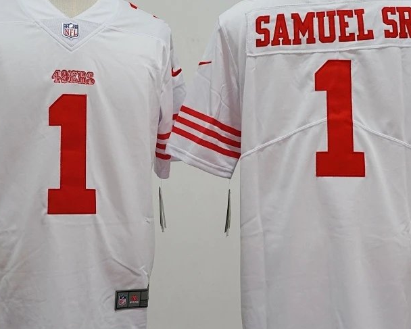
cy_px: 146
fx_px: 608
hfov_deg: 37.3
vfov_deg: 30.2
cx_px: 206
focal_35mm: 50
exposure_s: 1/160
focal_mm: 30
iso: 640
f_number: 4
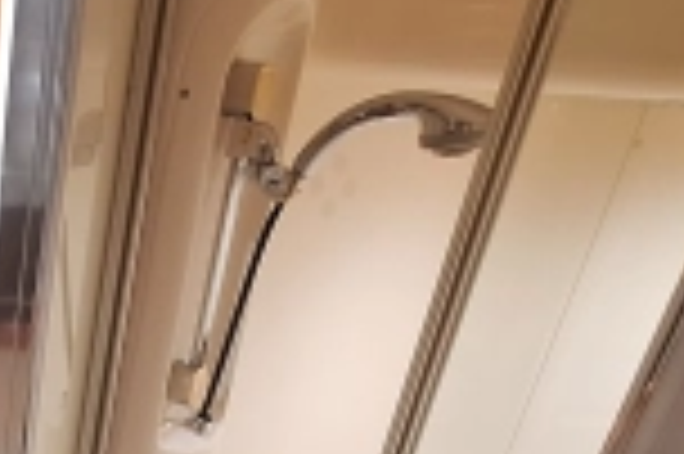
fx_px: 930
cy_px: 820
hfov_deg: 34.9
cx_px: -63
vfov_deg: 19.9
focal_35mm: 49
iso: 160
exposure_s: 1/40
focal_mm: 1.74
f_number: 2.2
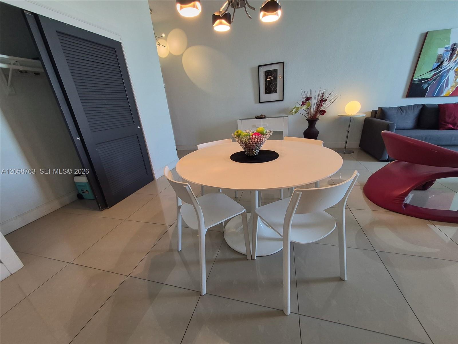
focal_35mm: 13
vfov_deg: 89.9
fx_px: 172
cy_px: 172
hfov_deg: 106.2
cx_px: 229
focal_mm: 1.74
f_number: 2.2
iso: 160
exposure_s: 1/60
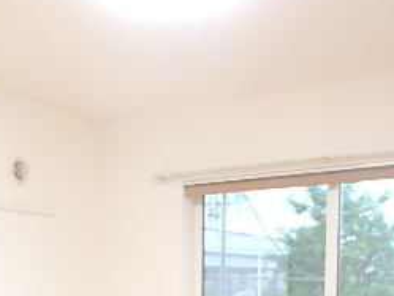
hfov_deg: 34.9
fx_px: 615
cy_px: 359
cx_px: 106
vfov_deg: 24.4
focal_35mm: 54
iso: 400
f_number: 3.5
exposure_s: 1/30
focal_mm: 3.7
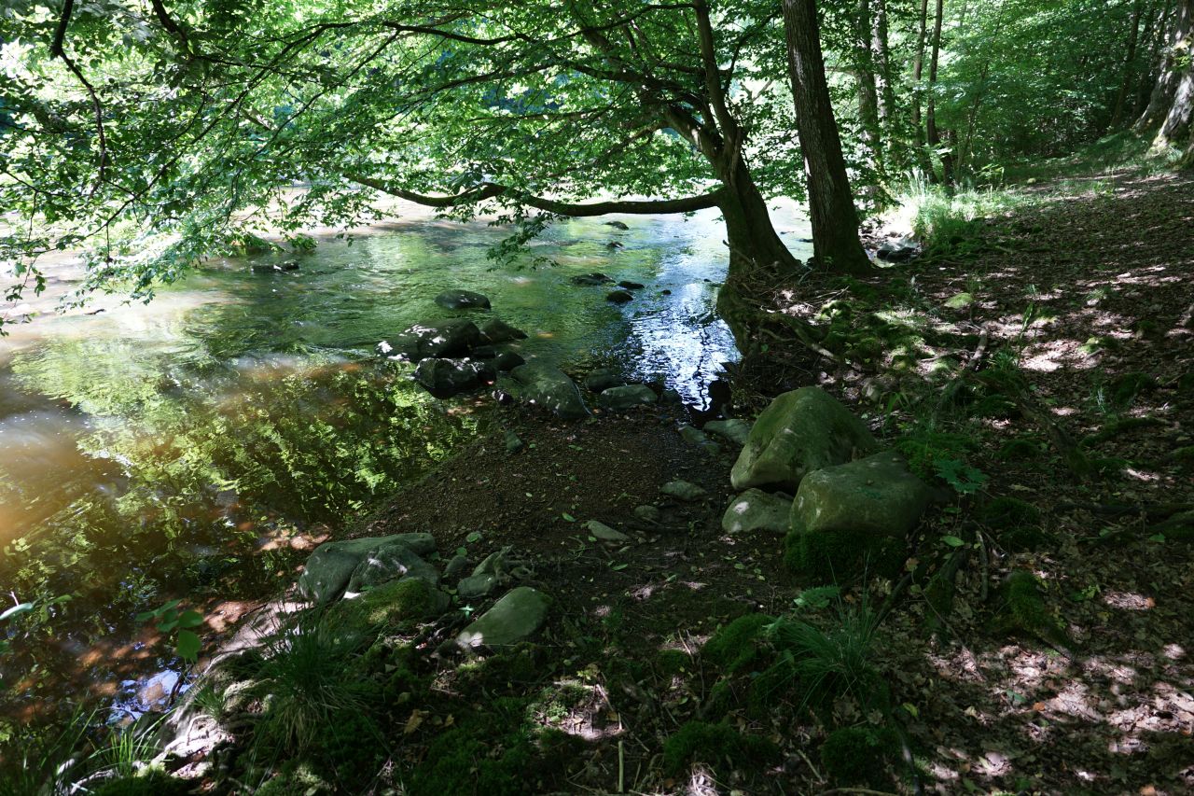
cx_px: 597
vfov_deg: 61.9
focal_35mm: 20
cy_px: 398
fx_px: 663
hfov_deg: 84.0
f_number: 2.8
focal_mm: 20
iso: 200
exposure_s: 1/60
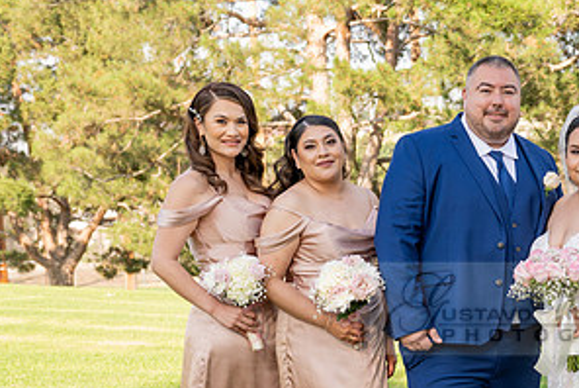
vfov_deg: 16.9
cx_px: 542
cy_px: 340
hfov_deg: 24.5
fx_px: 1288
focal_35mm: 80
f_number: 4
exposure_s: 1/160
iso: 80
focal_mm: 35
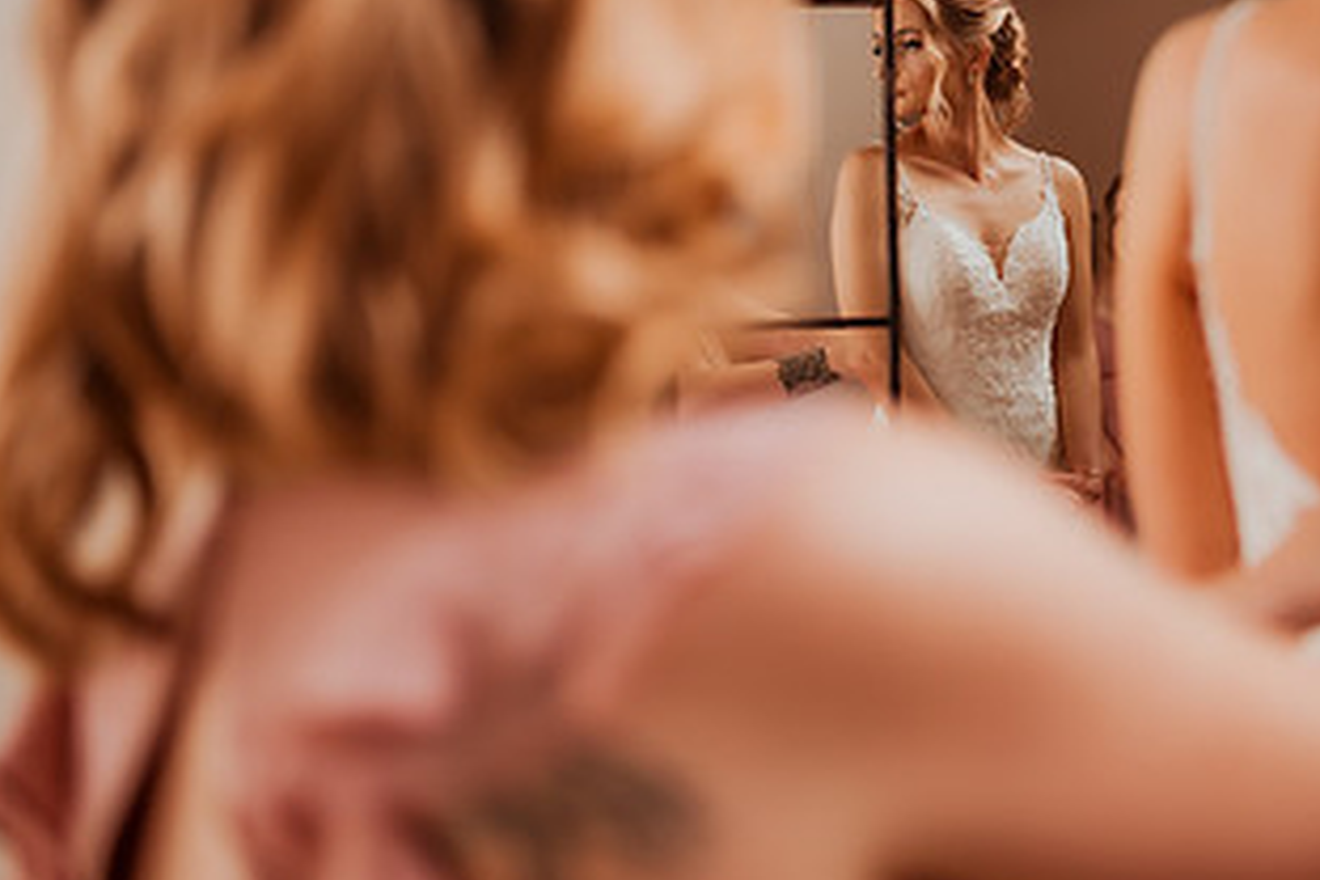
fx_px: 2383
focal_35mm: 65
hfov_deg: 29.5
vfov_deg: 20.7
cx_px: 1214
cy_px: 199
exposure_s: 1/1000
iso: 320
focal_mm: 35
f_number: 1.8
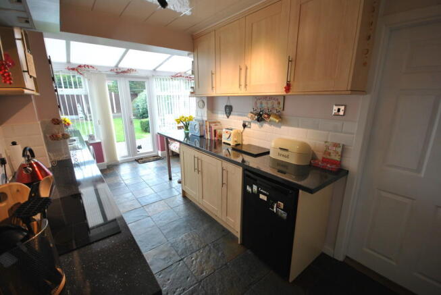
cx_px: 220
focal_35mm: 15
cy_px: 148
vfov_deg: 77.5
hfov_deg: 100.3
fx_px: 184
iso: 200
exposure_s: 1/30
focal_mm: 10
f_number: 4
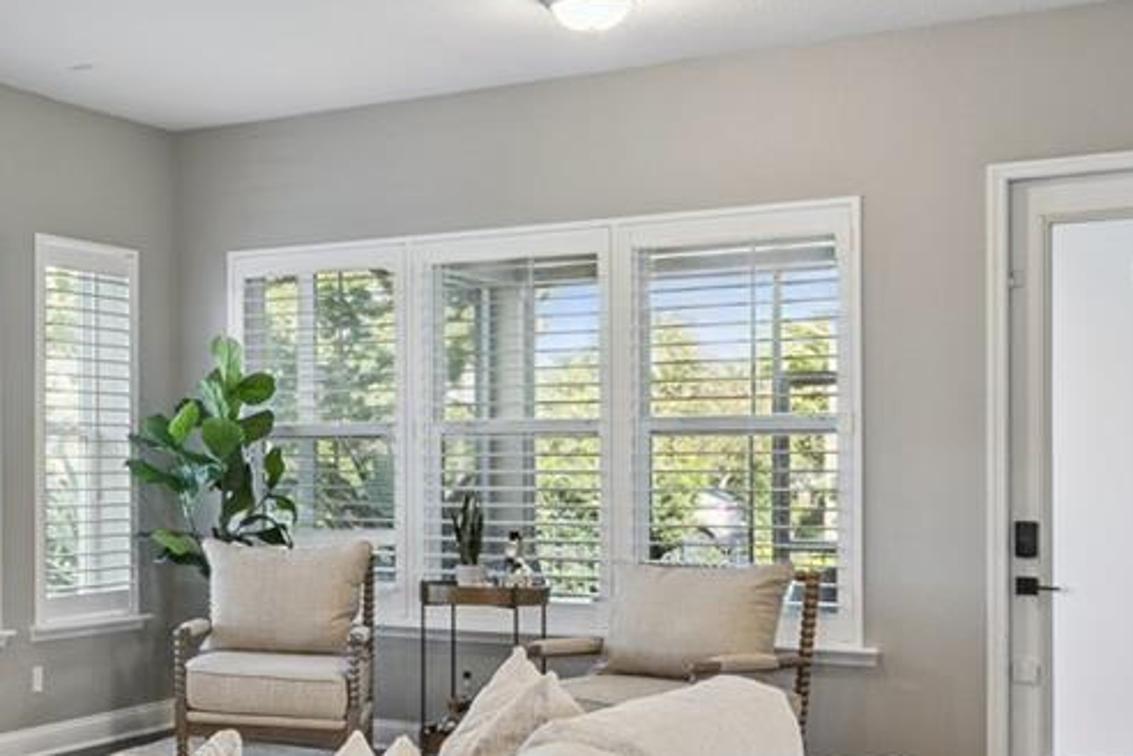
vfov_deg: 25.9
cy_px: 466
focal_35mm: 52
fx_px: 1636
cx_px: -239
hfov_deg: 31.7
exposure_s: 1/20
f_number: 10
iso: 800
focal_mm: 16
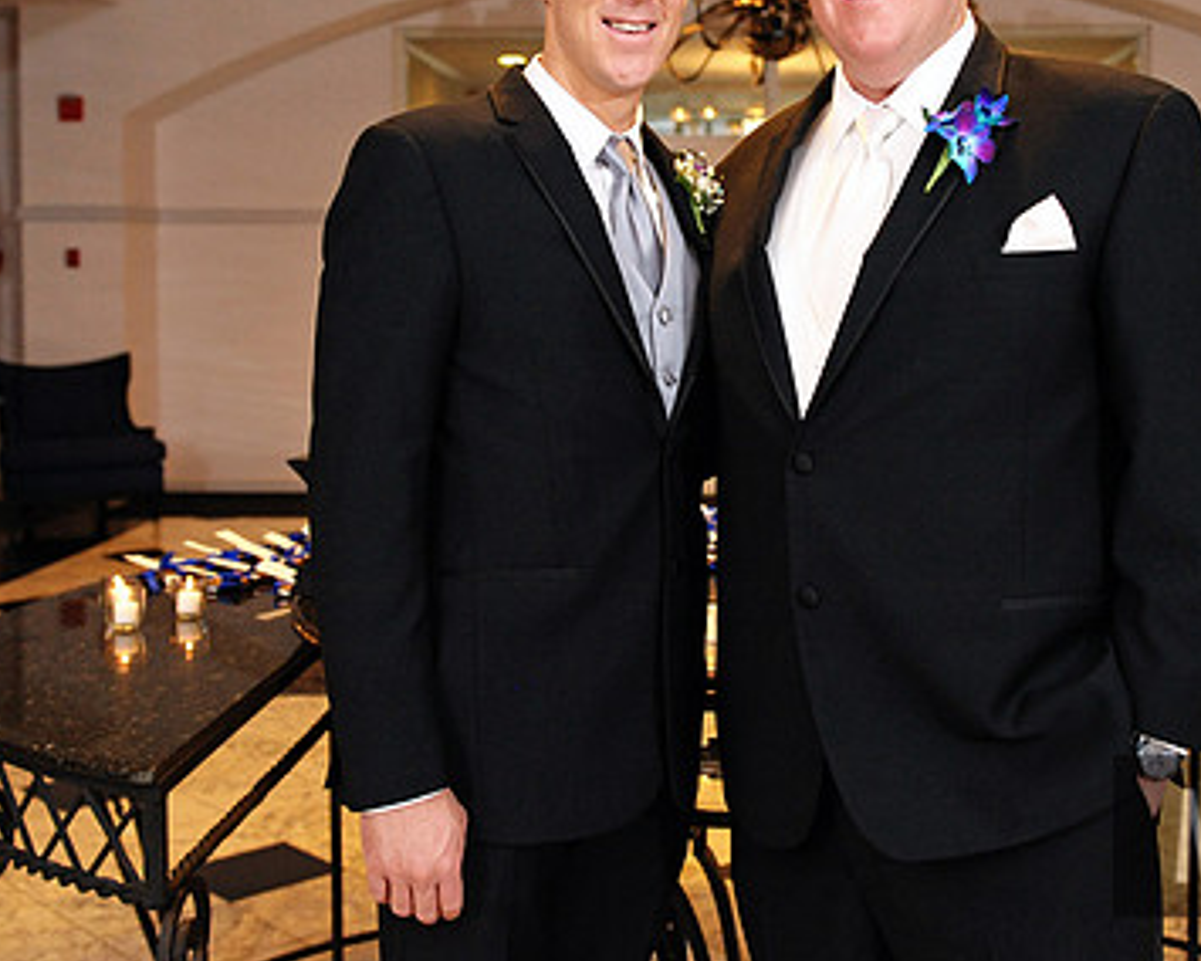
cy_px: 315
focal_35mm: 49
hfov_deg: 37.9
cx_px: 738
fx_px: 1742
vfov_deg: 30.6
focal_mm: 32
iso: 2500
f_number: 3.2
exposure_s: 1/200
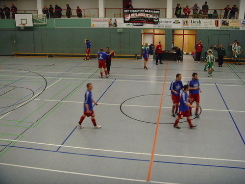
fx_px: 276
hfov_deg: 47.9
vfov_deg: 36.8
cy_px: 92
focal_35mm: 39
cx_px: 122
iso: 200
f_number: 3.5
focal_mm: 6.6
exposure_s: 1/30
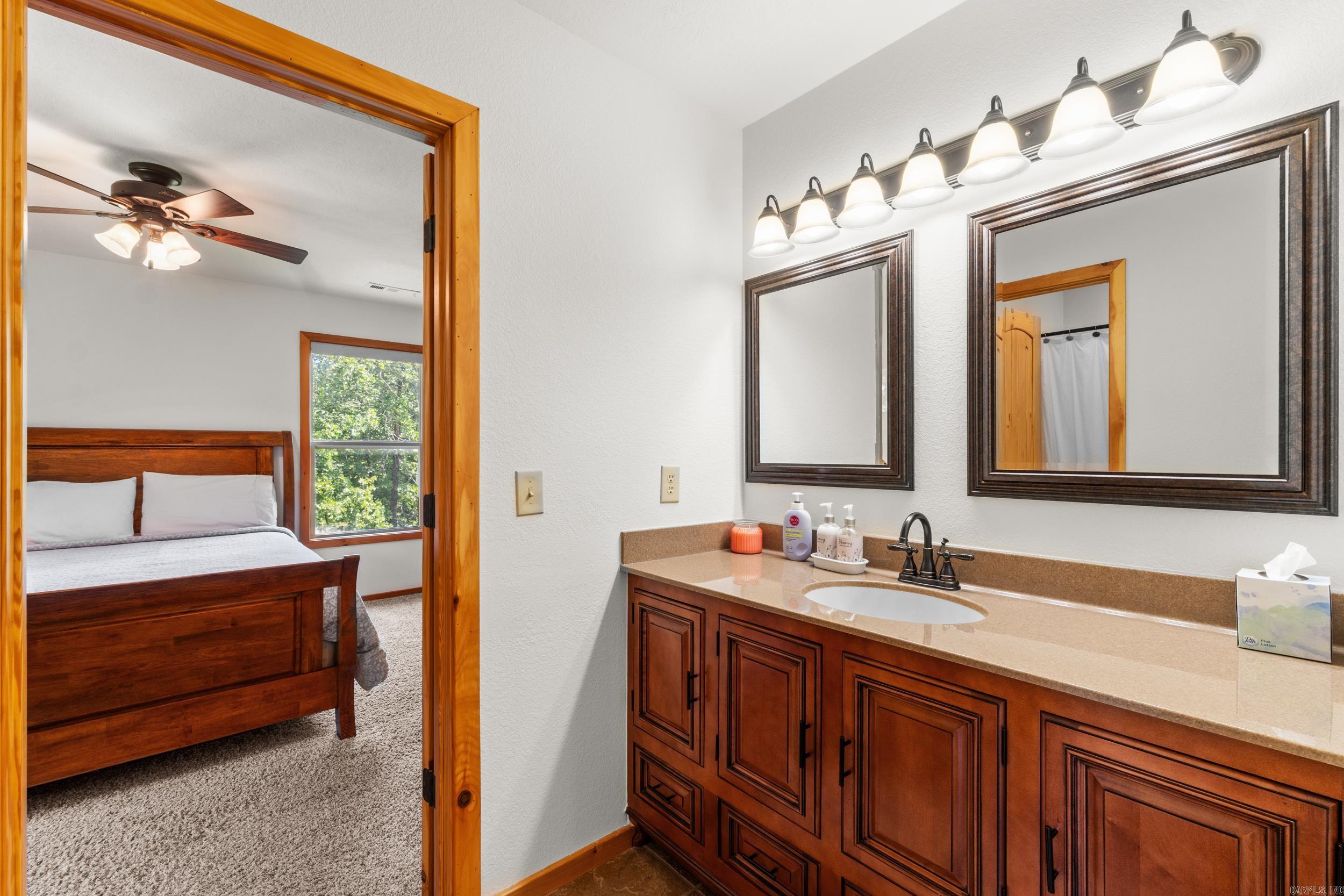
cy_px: 448
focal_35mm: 15
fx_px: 560
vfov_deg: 77.3
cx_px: 672
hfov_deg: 100.4
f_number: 9
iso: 200
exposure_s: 1/3
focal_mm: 10
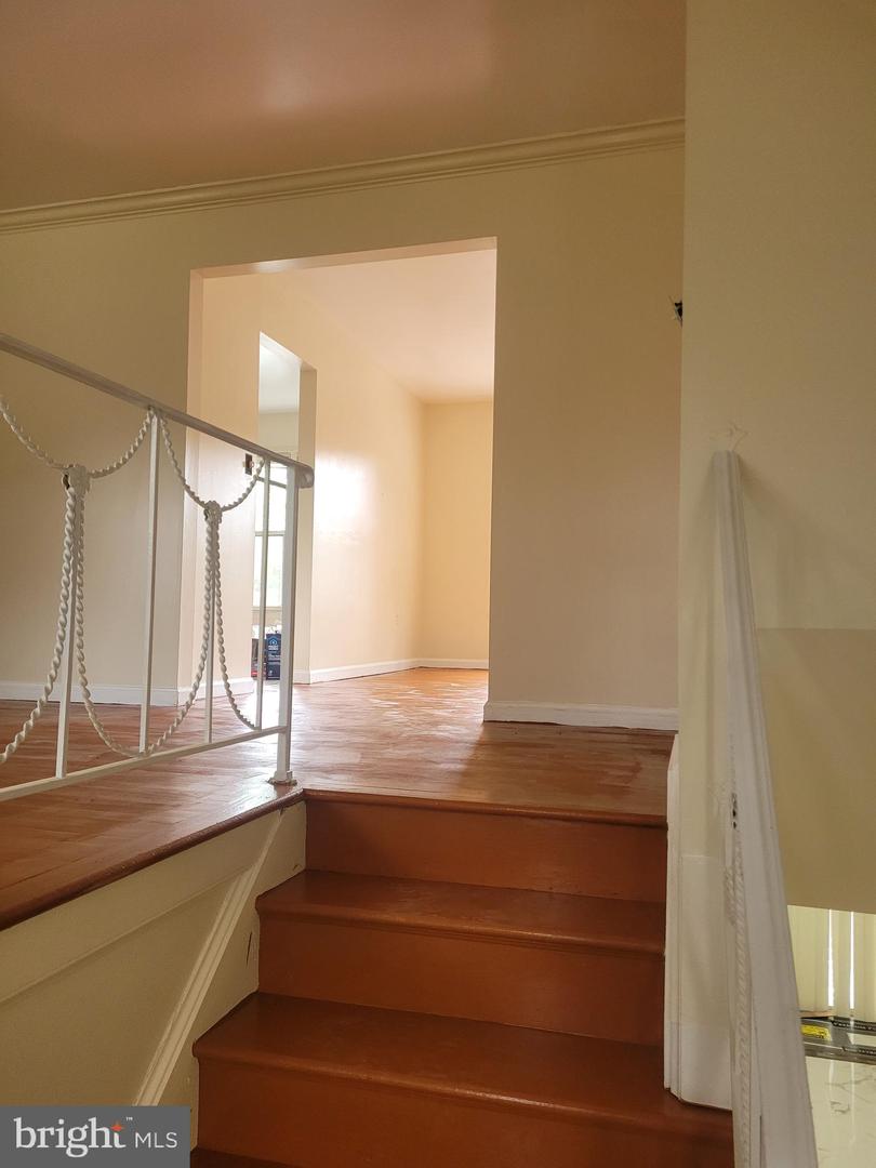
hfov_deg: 53.1
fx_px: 877
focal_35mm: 26
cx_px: 438
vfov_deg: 67.3
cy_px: 584
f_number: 1.8
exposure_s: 1/120
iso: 250
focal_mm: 5.4
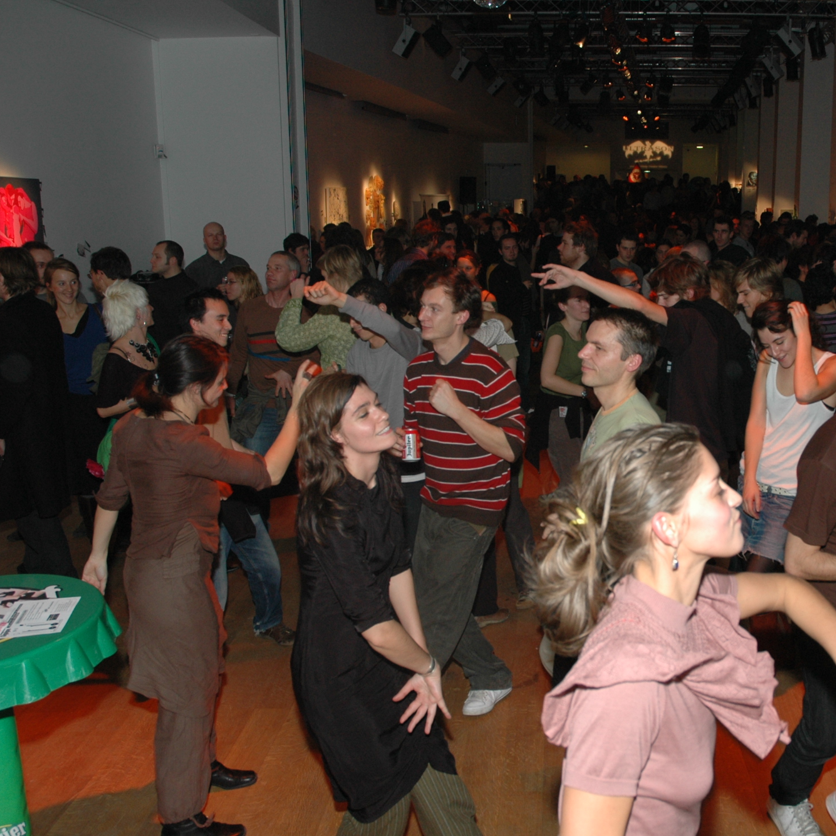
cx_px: 621
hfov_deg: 45.7
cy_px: 419
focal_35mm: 35
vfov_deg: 47.2
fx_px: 956
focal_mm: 18
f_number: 5
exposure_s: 1/60
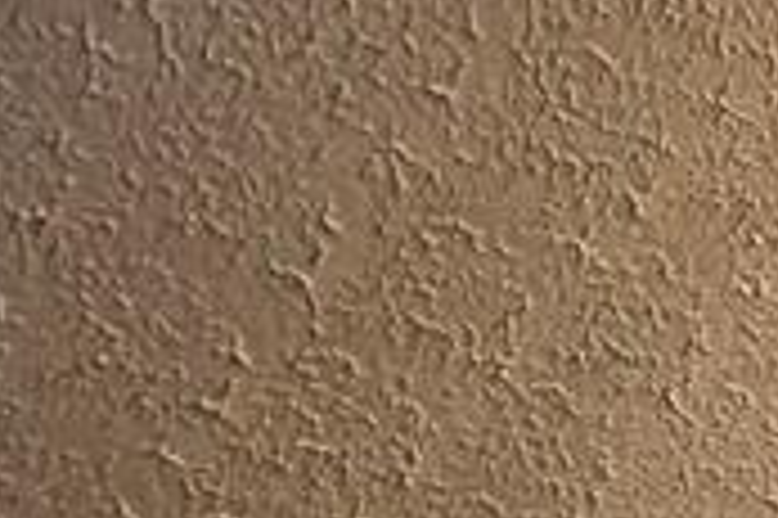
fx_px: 3454
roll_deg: +0.6
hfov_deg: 10.3
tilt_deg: -3.5
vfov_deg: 7.8
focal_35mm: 160
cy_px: 1320
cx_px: 2127
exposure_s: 1/60
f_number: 1.6
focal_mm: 5.1
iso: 200
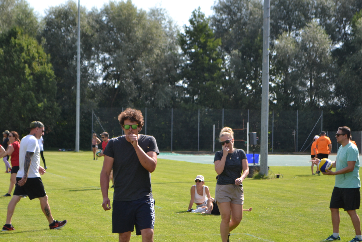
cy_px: 149
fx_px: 1036
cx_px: 152
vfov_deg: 13.3
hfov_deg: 19.8
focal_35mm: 103
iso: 400
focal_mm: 52
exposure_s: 1/800
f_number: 5.6
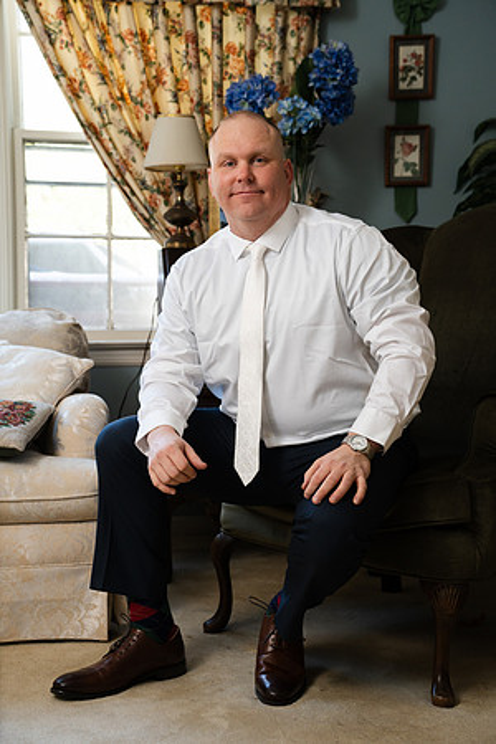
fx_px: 1261
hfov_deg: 22.3
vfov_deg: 32.9
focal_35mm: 61
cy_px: 372
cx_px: 248
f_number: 4
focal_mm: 61
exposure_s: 1/200
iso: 1000
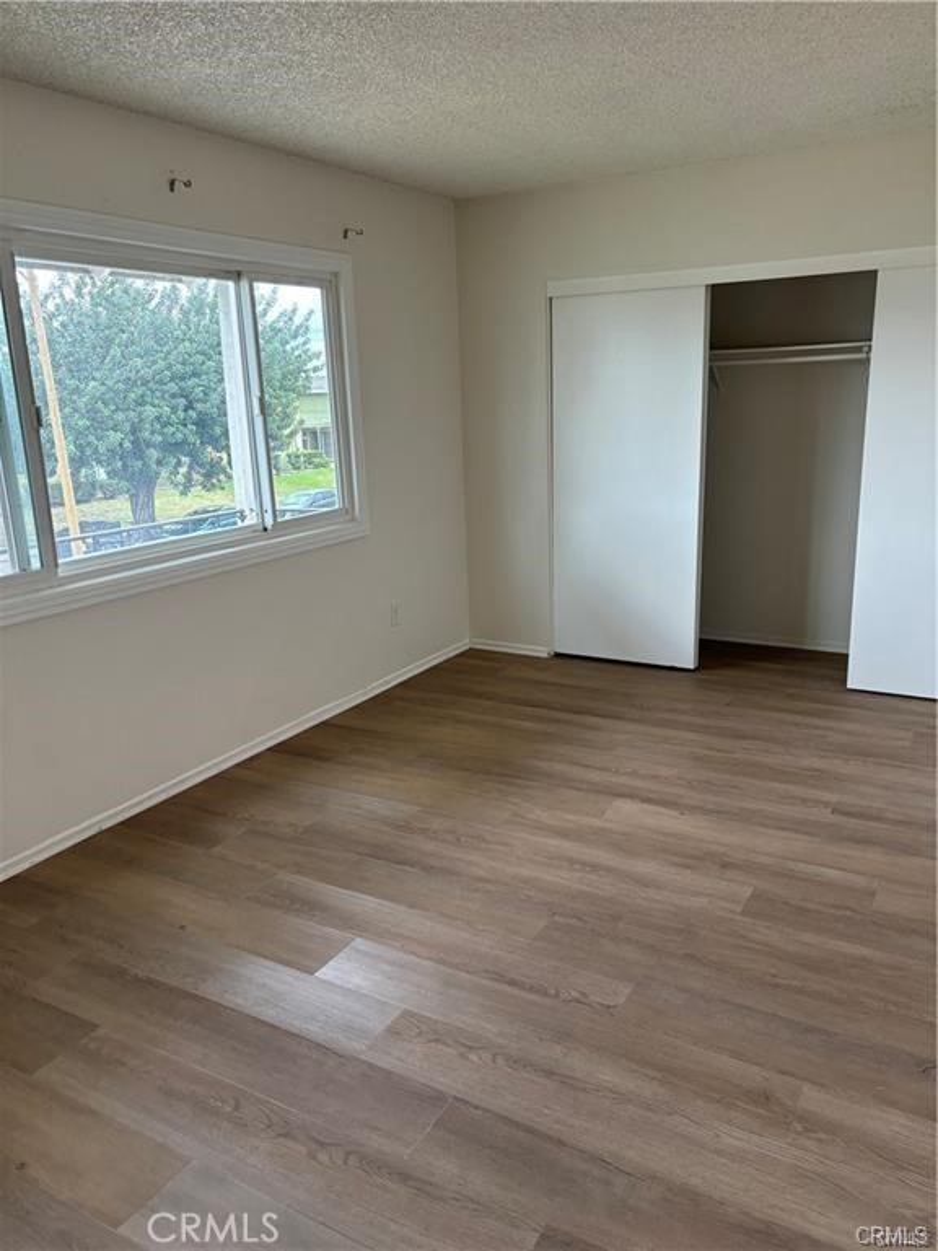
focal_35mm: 26
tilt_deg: -14.6
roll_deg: +2.1
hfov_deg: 53.1
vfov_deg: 67.3
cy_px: 626
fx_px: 939
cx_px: 469
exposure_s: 1/109
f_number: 1.6
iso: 125
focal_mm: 5.96
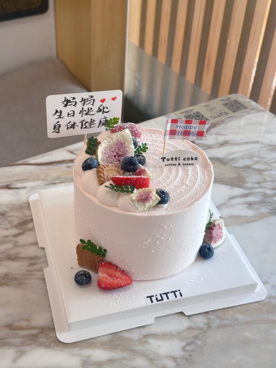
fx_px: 510
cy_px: 184
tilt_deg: -38.6
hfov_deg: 30.3
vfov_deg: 39.7
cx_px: 138
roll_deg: -5.3
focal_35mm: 48
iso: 80
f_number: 1.78
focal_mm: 6.86
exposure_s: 1/50
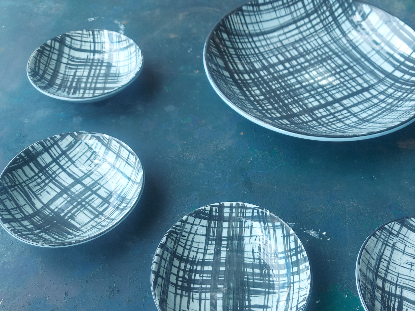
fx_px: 396
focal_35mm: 33
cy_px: 161
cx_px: 246
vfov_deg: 42.9
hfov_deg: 55.0
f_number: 1.8
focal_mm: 5.23
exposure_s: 1/130
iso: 32
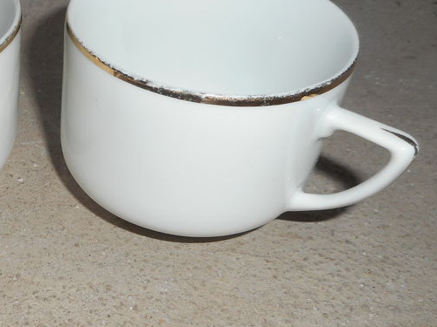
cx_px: 30
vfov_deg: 29.0
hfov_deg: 35.5
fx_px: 631
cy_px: 205
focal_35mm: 50
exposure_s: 1/25
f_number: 3.7
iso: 80
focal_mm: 4.5
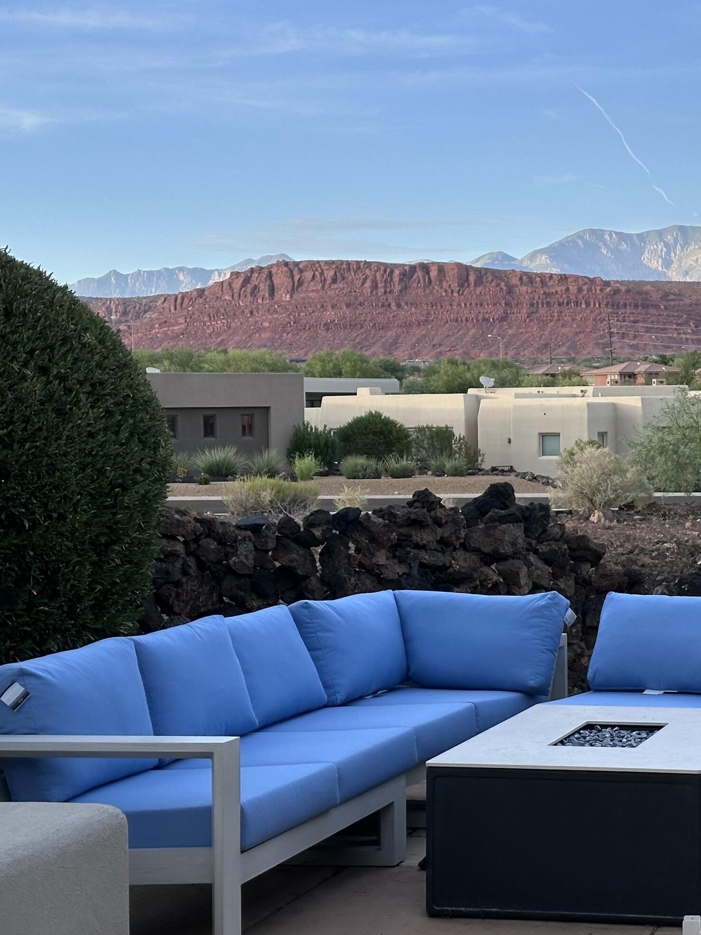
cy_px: 436
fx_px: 1972
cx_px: 696
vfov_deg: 26.7
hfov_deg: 19.6
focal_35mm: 73
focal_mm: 6.86
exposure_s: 1/953
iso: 64
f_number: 1.78
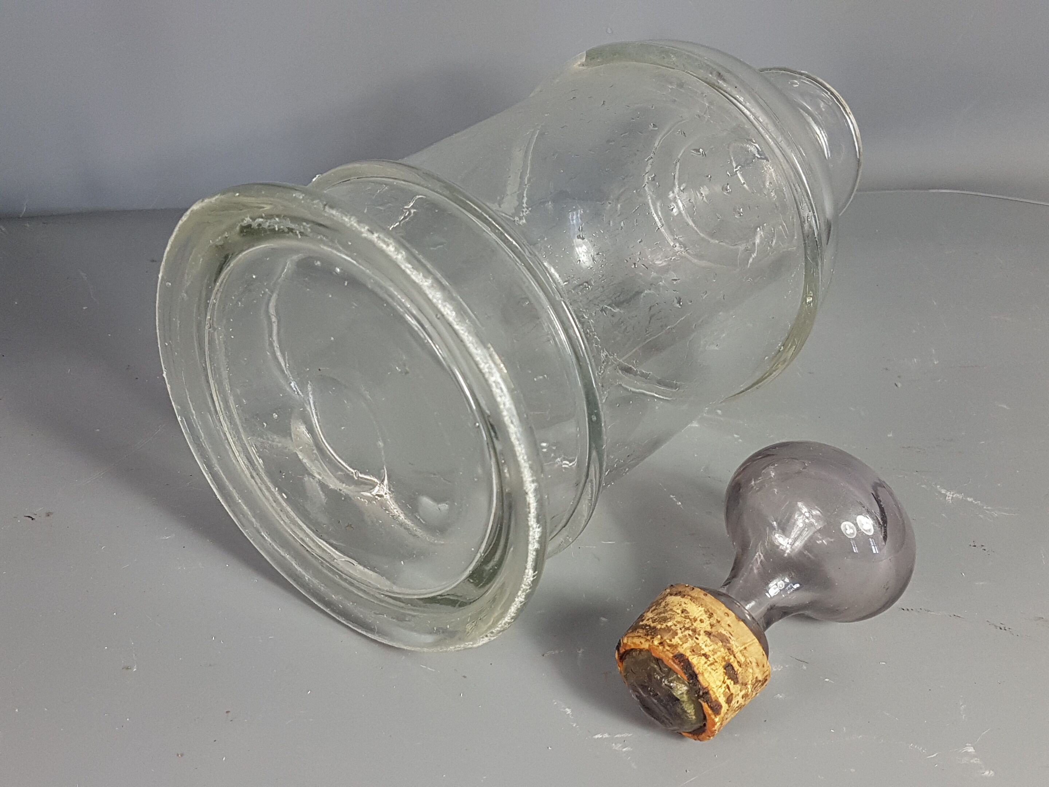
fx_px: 788
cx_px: 524
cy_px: 394
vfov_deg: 53.1
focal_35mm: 26
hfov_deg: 67.3
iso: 100
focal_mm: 4.2
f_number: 1.7
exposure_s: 1/100
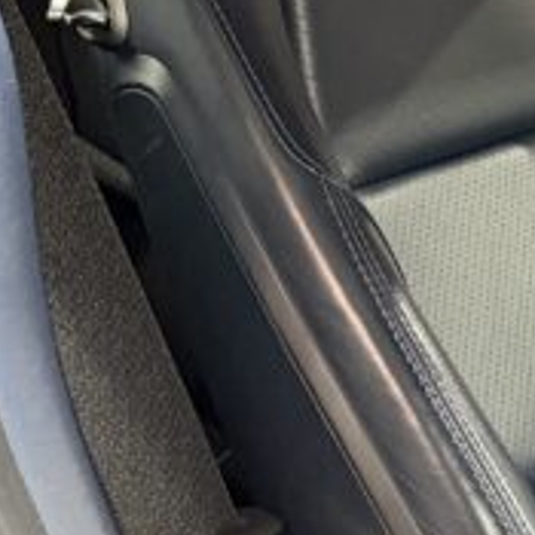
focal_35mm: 124
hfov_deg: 12.3
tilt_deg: -17.0
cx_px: 1101
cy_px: 324
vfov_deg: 14.1
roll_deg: +0.2
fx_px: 2168
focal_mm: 6.76
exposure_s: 1/33
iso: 800
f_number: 1.78
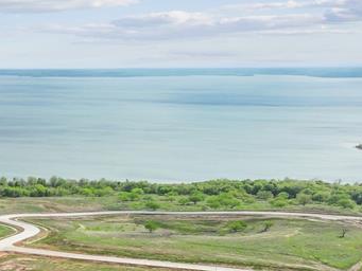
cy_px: 355
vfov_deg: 18.9
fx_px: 753
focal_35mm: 72
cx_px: -120
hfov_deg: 23.6
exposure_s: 1/5000
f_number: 2.8
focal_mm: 12.3
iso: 400
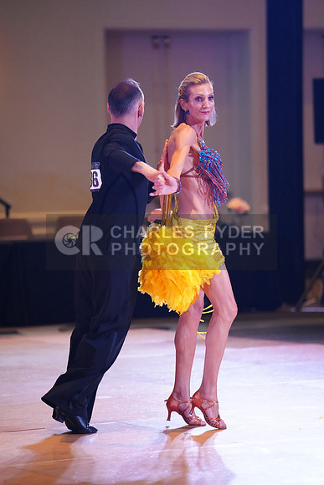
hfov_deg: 7.6
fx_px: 2428
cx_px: 162
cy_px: 242
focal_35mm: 180
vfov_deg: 11.4
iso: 5000
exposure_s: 1/400
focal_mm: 180
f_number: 2.8
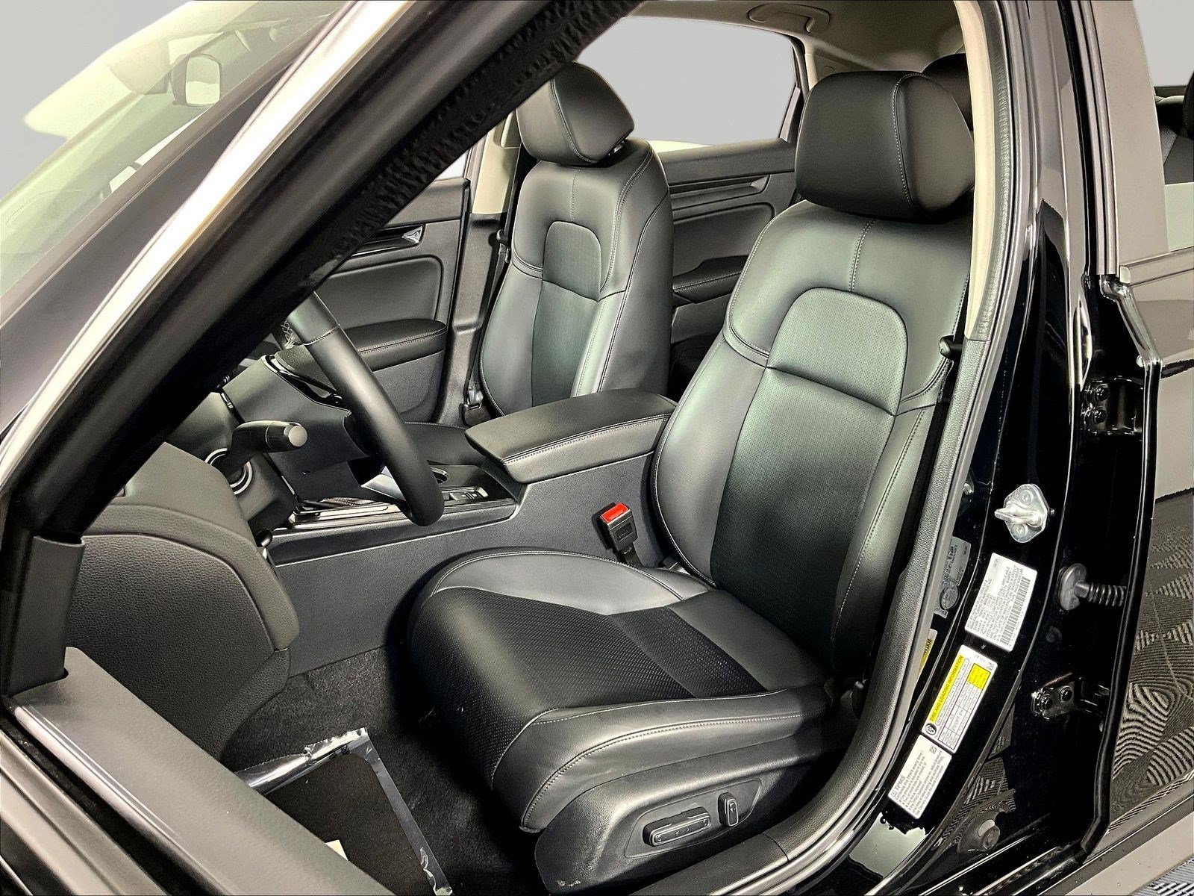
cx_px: 597
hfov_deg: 61.7
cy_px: 448
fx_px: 1000
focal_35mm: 29
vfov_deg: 48.2
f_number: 1.8
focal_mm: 3
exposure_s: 1/60
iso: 200
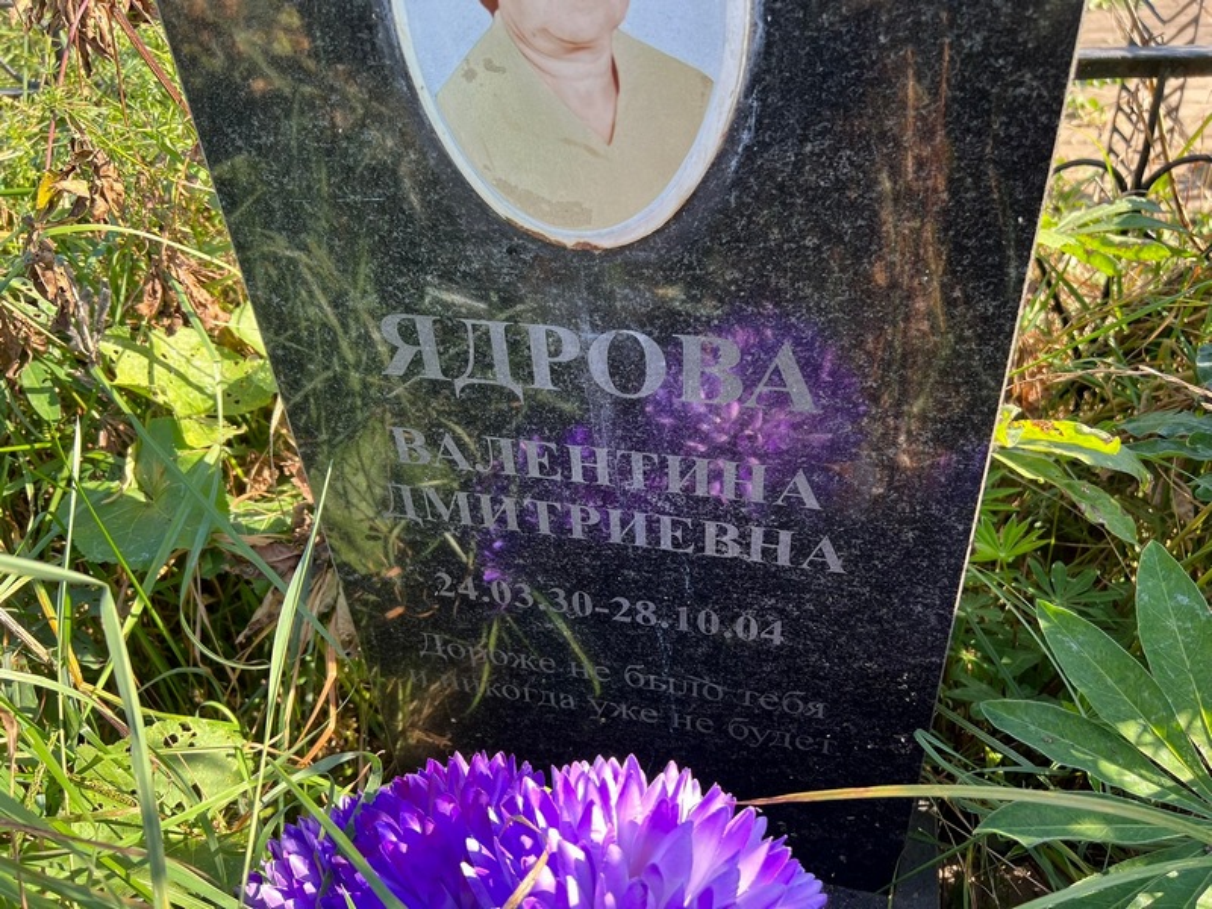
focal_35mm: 26
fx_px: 910
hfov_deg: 67.3
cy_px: 454
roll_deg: +8.0
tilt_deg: -36.6
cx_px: 606
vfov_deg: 53.1
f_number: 1.5
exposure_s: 1/398
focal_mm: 5.7
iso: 50
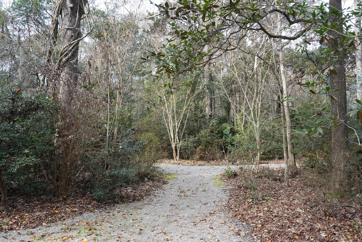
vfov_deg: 46.4
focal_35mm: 28
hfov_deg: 65.5
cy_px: 121
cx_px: 181
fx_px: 282
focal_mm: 28
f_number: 13
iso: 1600
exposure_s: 1/100
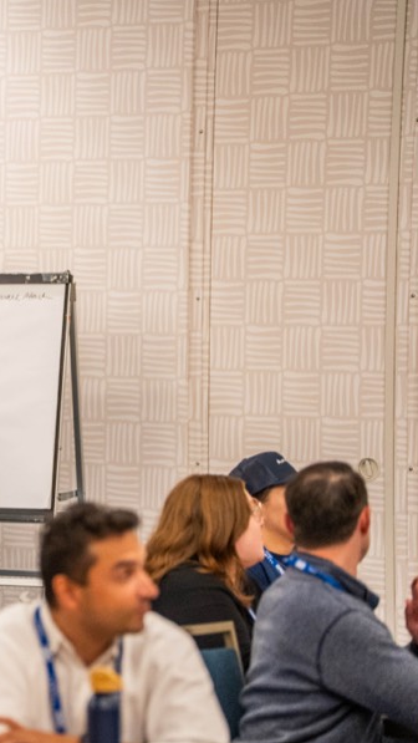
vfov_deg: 13.0
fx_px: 3270
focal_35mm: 166
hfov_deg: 7.2
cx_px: -126
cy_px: 372
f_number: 2.8
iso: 2500
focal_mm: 105
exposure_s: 1/250
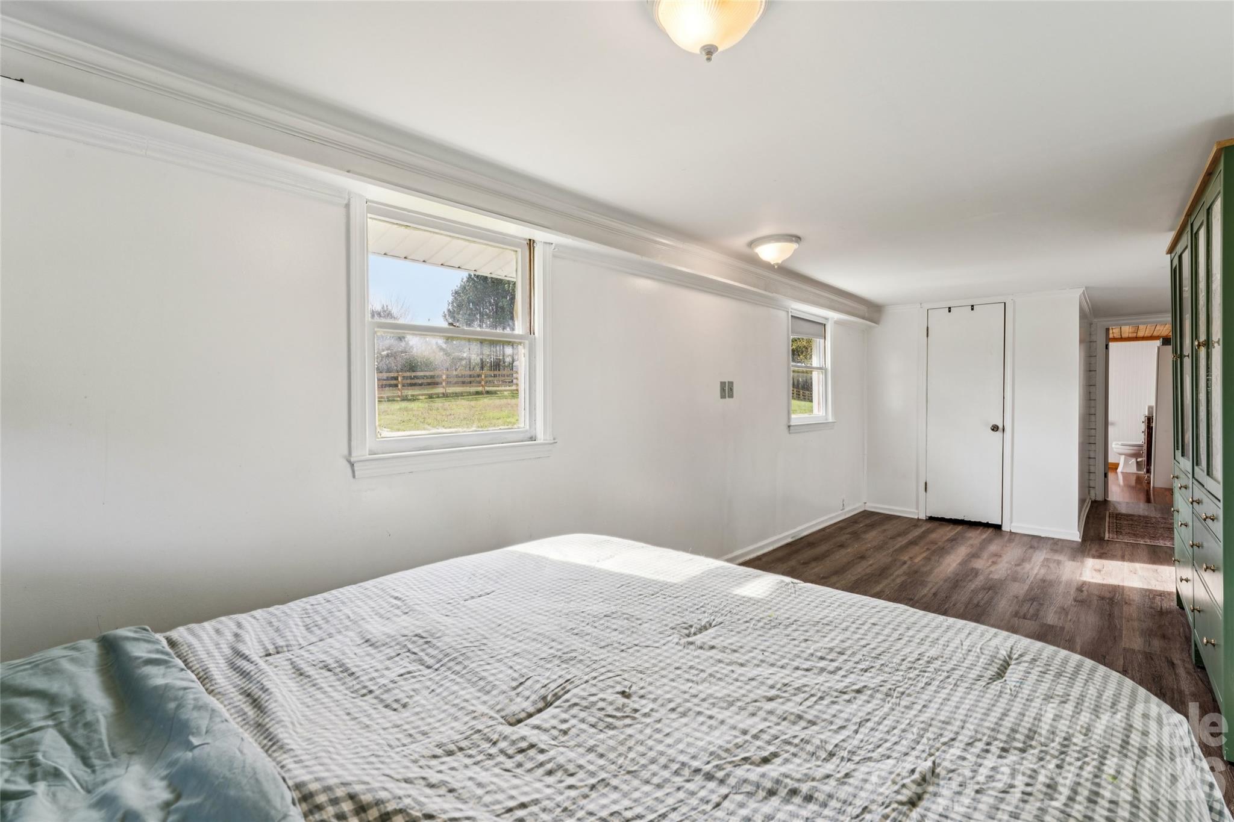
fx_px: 555
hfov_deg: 96.0
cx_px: 617
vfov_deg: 73.1
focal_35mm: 16
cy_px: 411
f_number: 10
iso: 100
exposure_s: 1/10
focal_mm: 16.2
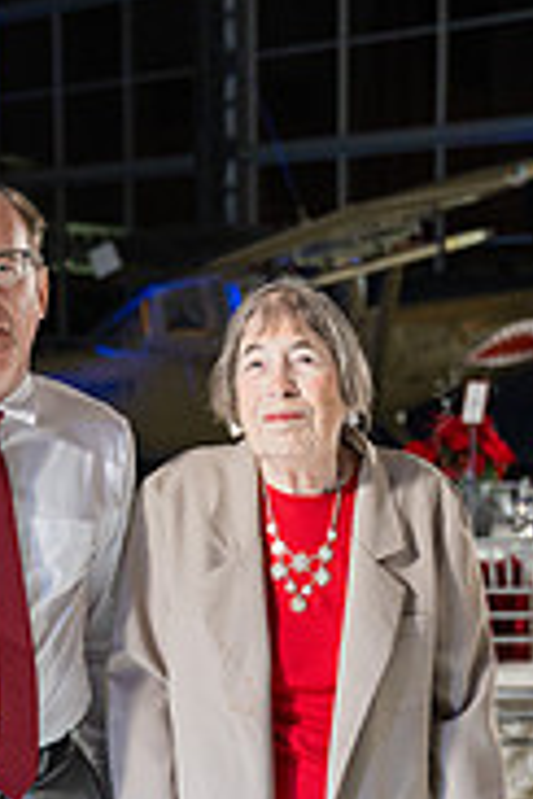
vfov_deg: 19.9
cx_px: 105
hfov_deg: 13.6
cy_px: 751
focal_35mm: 100
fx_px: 2221
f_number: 2.8
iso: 3200
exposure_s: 1/250
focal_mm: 40.7
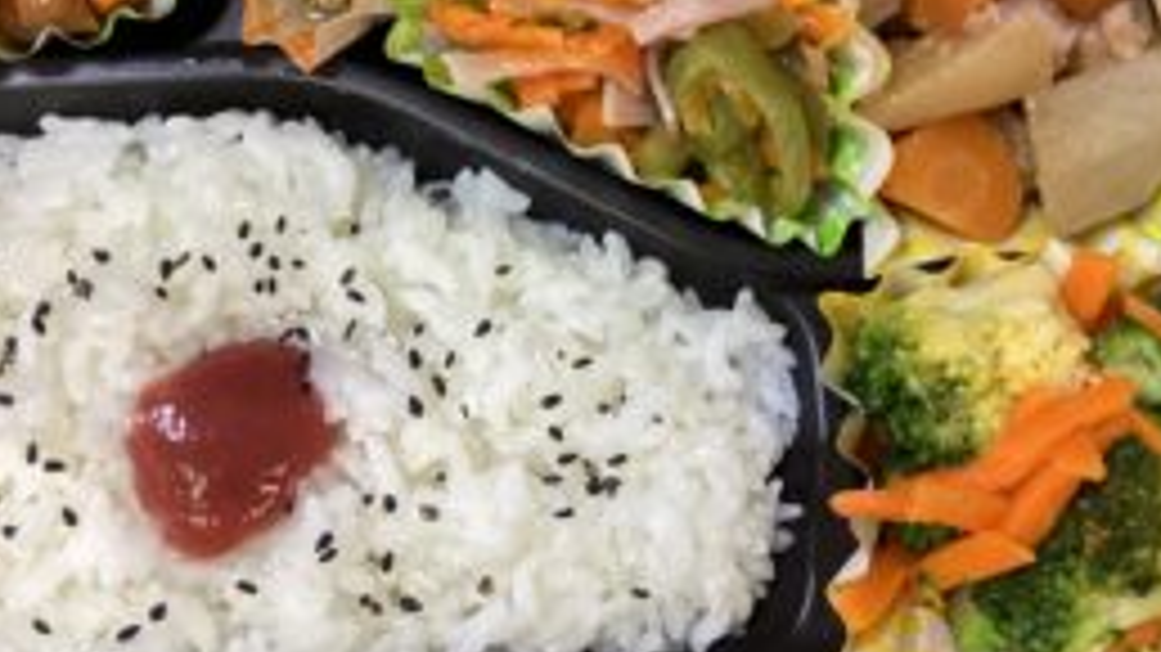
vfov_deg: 24.3
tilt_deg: -79.1
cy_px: 223
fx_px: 1508
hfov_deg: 42.0
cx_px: 511
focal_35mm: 49
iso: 160
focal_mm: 3.3
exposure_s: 1/50
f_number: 2.4
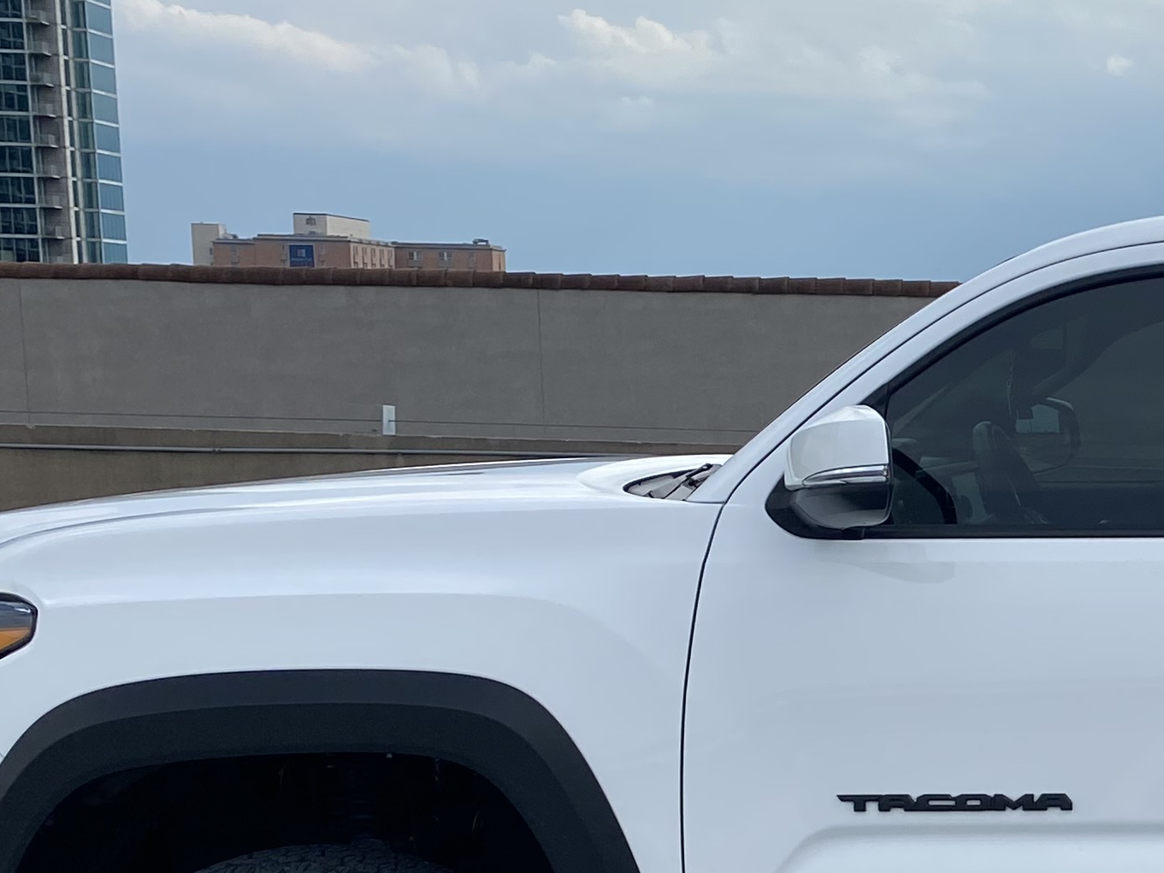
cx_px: 1499
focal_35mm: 77
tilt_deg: -8.3
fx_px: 2589
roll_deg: -1.1
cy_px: 758
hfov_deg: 22.7
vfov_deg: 18.9
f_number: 1.8
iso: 32
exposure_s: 1/3125
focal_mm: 4.25
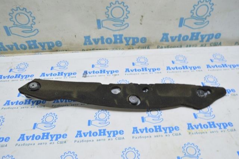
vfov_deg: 43.5
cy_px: 80
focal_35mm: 30
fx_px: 199
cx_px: 120
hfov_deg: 62.0
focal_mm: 20
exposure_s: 1/20
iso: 400
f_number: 5.6
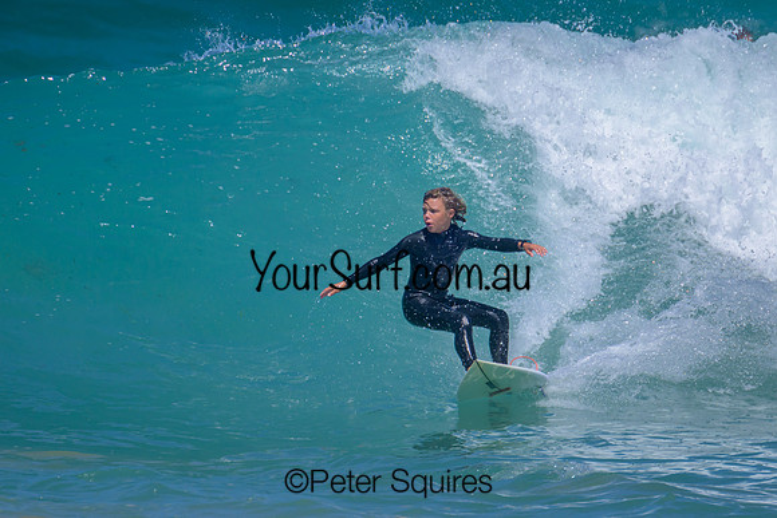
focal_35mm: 928
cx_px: 451
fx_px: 20043
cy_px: 248
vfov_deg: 1.5
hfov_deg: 2.2
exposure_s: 1/2000
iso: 560
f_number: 11
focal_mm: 800
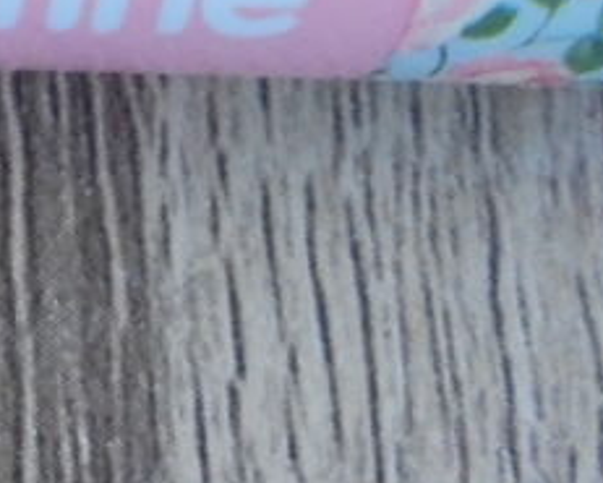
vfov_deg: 13.7
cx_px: -308
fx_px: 1964
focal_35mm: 110
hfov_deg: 16.0
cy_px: -78
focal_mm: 4.6
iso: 400
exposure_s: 1/25
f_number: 3.5
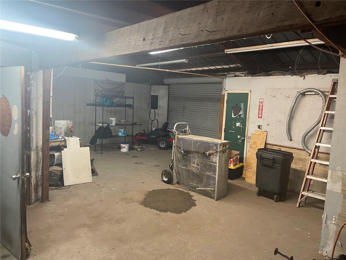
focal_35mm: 25
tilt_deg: -5.0
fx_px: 250
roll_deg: -3.6
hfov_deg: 69.4
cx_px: 173
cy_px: 130
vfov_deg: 54.9
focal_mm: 5.1
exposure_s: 1/60
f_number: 1.6
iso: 250
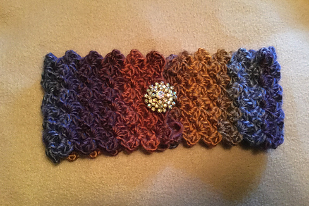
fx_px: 283
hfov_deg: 57.2
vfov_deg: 40.0
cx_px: 154
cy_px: 108
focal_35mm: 33
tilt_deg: -75.6
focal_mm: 3.3
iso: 800
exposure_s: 1/15
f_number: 2.4
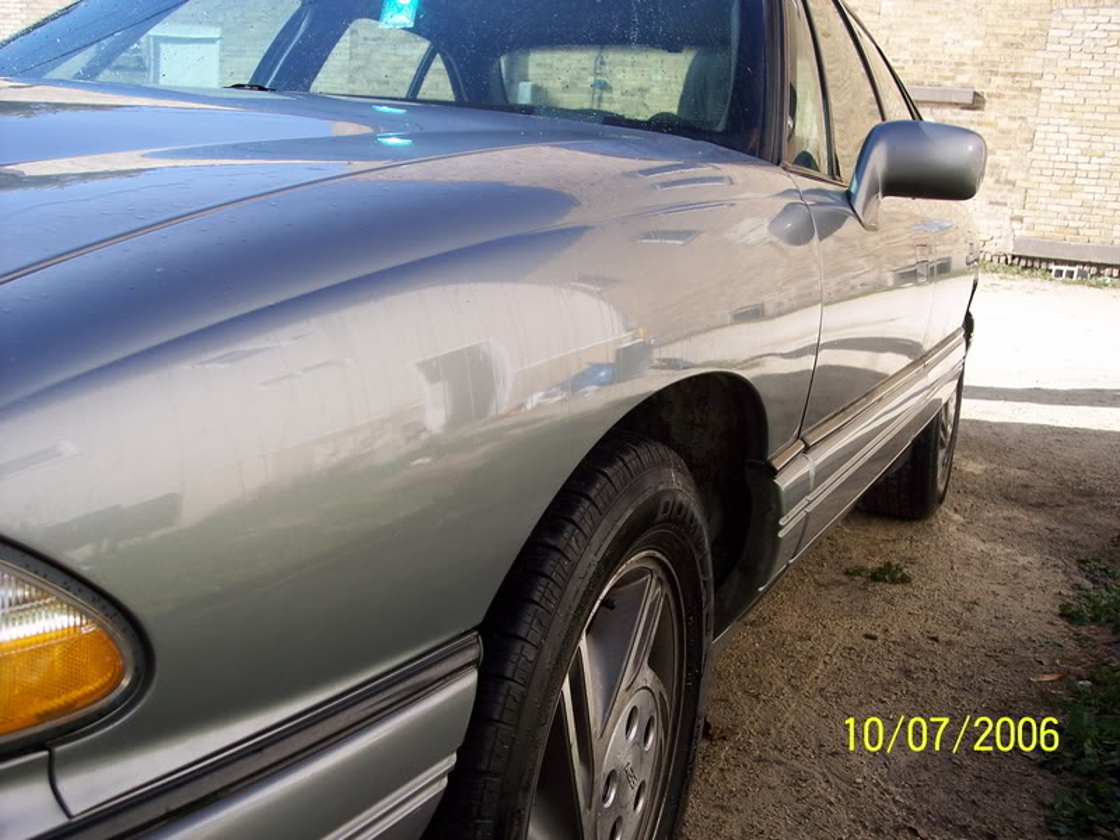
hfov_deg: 47.9
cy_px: 420
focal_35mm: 39
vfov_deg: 36.8
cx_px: 560
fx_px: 1262
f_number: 3.4
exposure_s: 1/350
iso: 100
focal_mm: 8
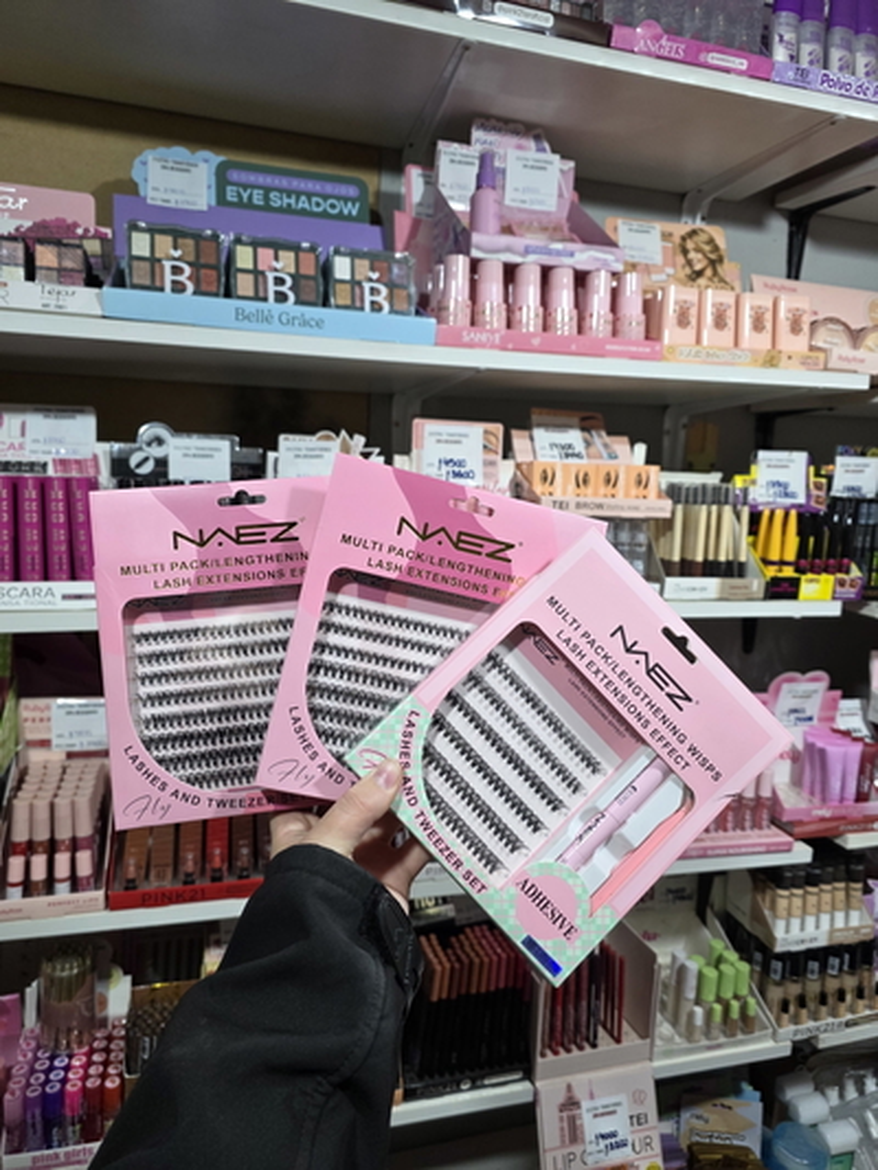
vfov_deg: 73.9
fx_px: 778
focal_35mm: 23
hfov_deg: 58.9
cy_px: 585
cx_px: 439
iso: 200
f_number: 1.7
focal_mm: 6.3
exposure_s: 1/100
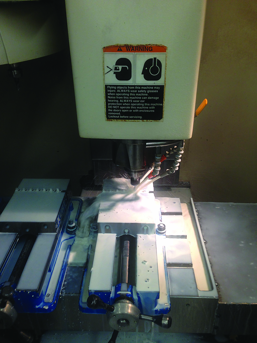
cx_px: 128
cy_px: 172
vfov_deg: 55.4
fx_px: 327
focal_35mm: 33
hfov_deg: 42.9
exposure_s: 1/40
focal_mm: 4.12
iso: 50
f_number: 2.4
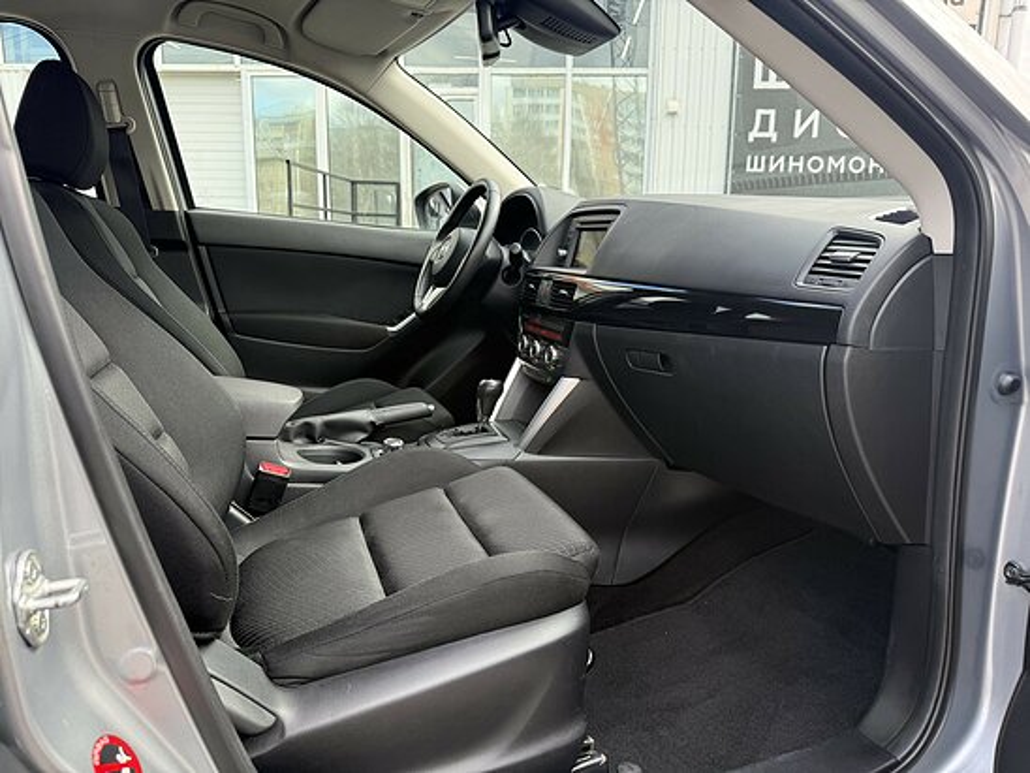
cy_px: 386
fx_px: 714
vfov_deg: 56.8
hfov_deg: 71.6
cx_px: 515
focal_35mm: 24
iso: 100
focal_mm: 6.76
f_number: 1.78
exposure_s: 1/414
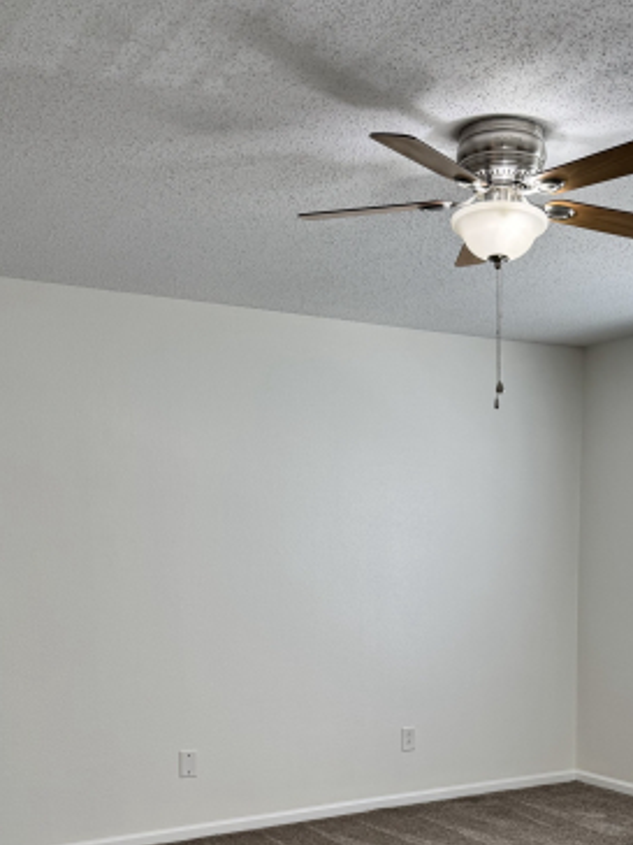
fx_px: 1073
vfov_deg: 41.0
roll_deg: +0.9
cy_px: 686
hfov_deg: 32.6
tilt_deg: -8.9
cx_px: 420
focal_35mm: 44
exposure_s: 1/120
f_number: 1.78
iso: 64
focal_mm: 6.76
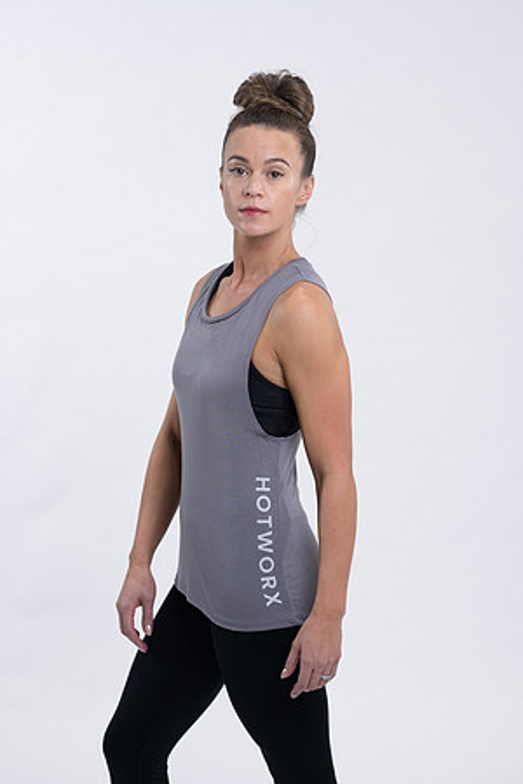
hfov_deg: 16.1
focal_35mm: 85
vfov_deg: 23.9
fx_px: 1852
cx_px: 262
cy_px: 392
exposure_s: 1/125
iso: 200
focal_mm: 85
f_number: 4
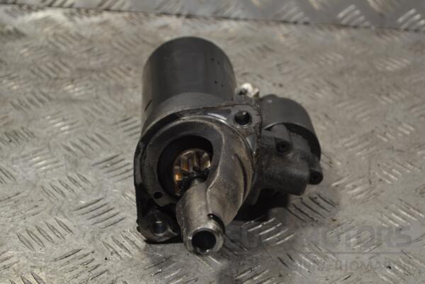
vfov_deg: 16.6
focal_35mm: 82
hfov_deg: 24.6
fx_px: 974
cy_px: 142
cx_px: 212
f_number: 5.6
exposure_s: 1/30
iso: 200
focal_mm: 55
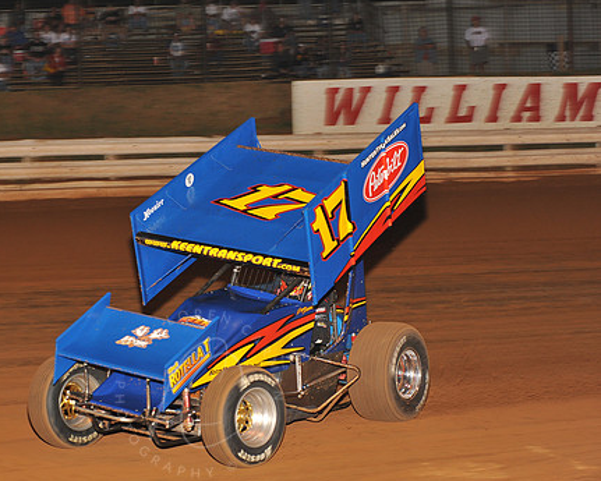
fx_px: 1797
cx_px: 198
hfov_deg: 18.9
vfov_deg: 15.2
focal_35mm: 101
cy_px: 265
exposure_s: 1/250
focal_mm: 80
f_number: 6.3
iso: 800
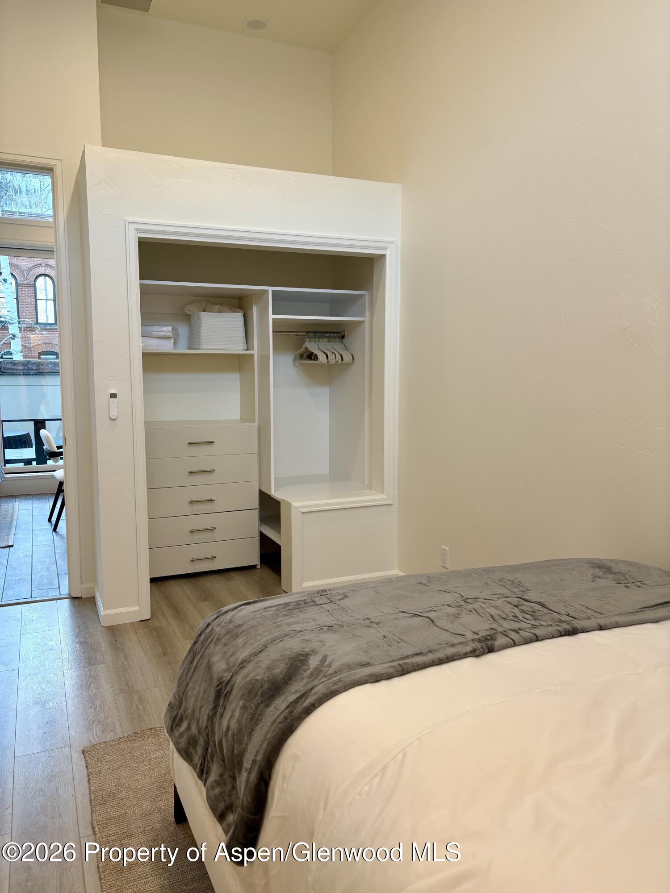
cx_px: 335
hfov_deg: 53.1
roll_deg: +1.6
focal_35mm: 26
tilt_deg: -4.5
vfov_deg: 67.3
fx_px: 671
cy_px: 446
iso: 64
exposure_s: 1/60
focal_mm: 5.96
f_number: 1.6
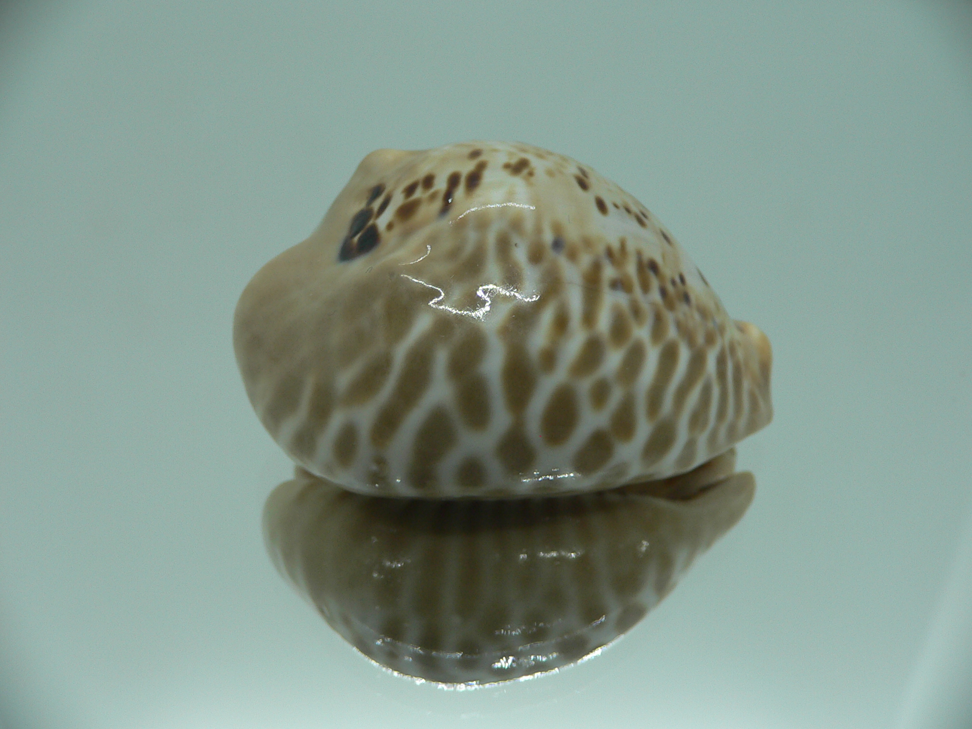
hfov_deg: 52.6
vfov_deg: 40.7
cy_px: 364
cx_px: 486
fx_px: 983
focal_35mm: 35
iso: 80
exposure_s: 1/60
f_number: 2.8
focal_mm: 4.6
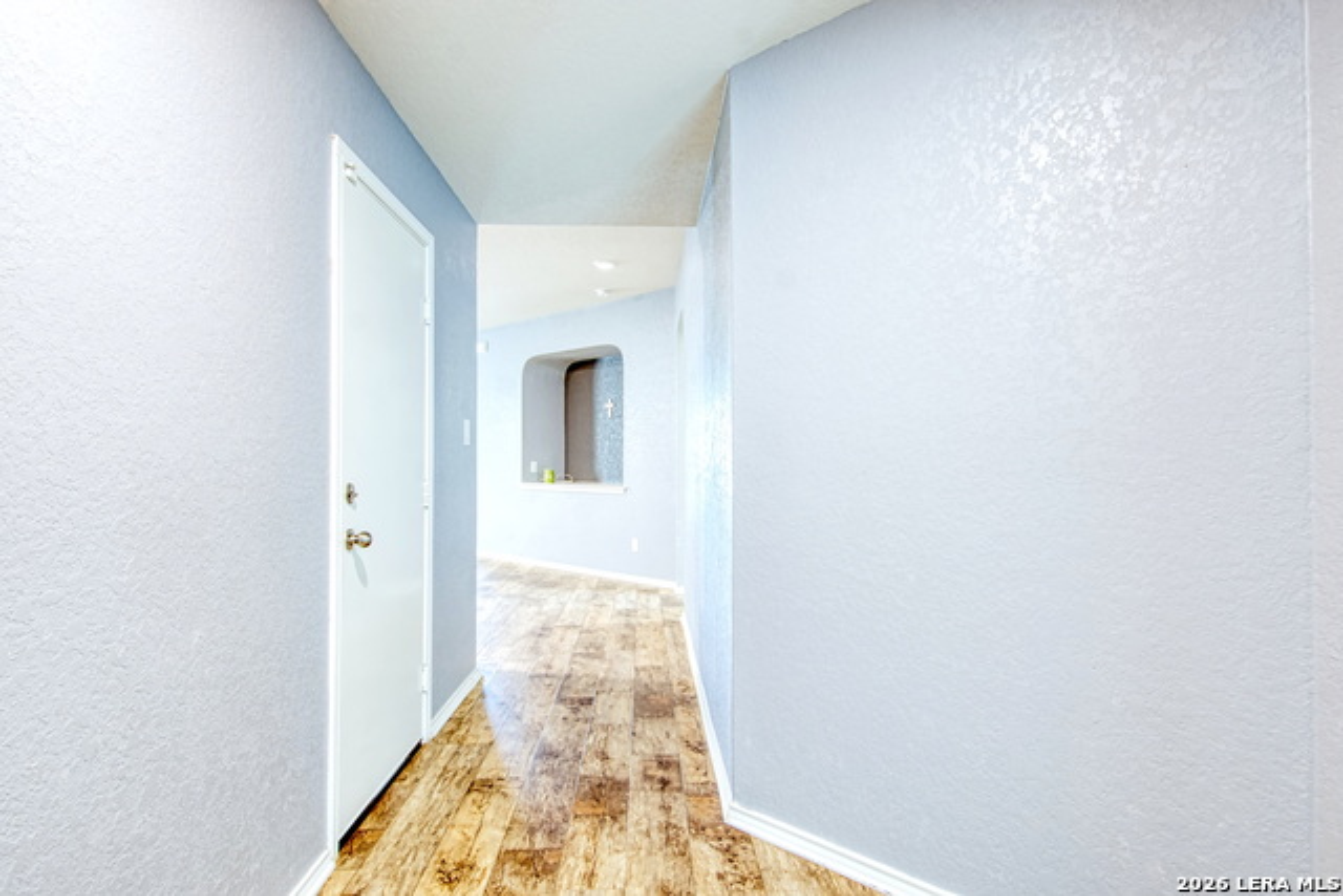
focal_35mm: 18
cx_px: 672
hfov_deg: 90.0
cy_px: 448
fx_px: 672
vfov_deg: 67.4
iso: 320
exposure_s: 1/4
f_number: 7.1
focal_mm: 12
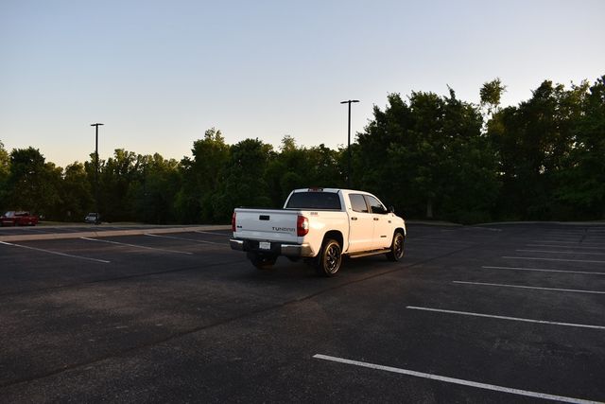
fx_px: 454
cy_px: 202
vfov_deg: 48.0
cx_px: 302
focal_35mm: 27
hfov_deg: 67.4
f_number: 5.6
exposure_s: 1/250
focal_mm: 18
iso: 280
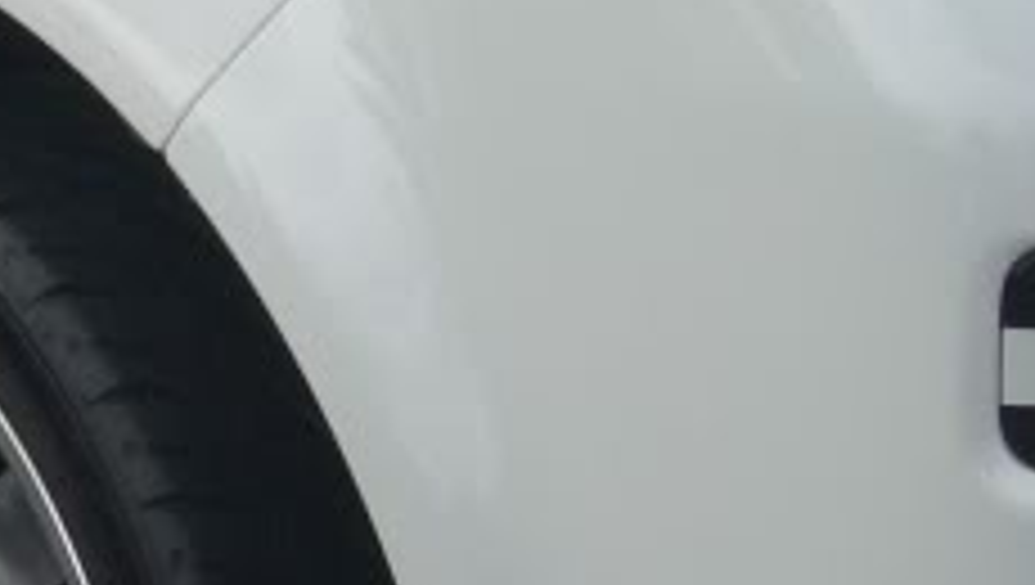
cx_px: 81
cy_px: -99
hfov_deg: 11.6
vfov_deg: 6.6
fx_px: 5056
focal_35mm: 184
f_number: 5.6
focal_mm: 7.9
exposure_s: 1/320
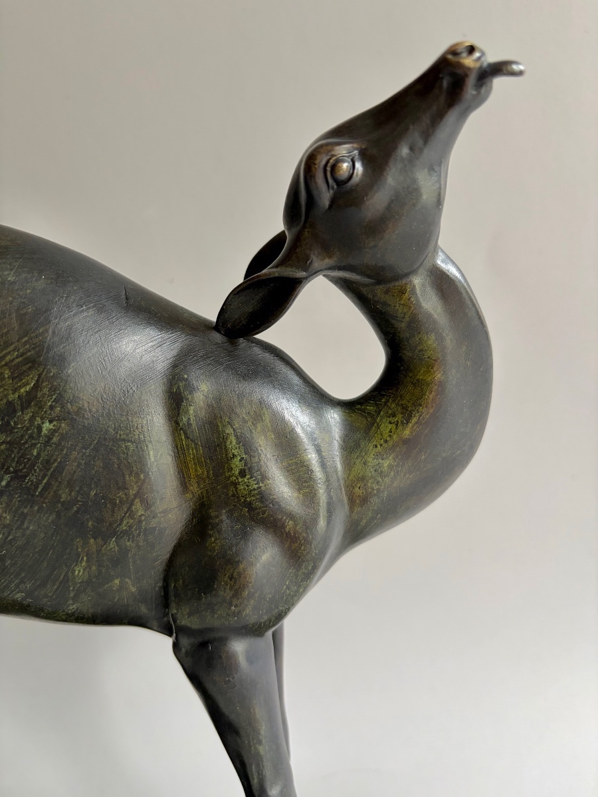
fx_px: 599
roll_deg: -0.3
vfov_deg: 67.3
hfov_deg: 53.1
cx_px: 299
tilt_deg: -11.6
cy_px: 398
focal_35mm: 26
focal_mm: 5.96
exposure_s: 1/60
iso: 250
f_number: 1.6
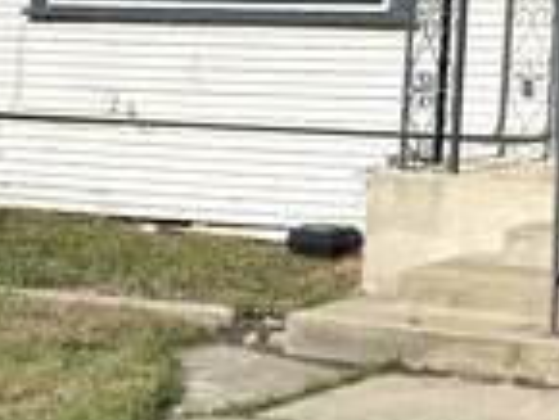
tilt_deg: +6.5
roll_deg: -1.6
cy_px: -166
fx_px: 1713
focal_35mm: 106
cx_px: 860
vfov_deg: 13.4
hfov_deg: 16.7
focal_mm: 6.76
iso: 80
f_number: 1.78
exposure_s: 1/7092
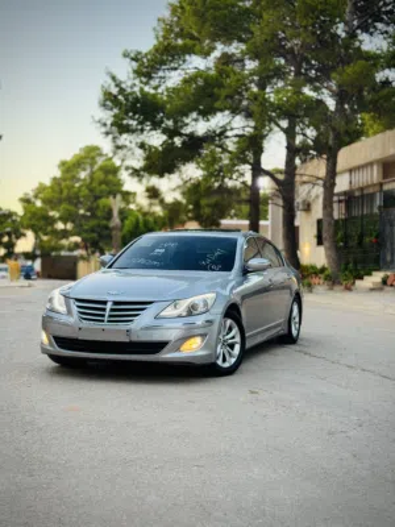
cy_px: 264
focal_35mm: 48
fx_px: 730
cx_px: 198
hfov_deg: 30.3
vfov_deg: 39.7
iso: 64
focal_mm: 6.76
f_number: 1.78
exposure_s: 1/50
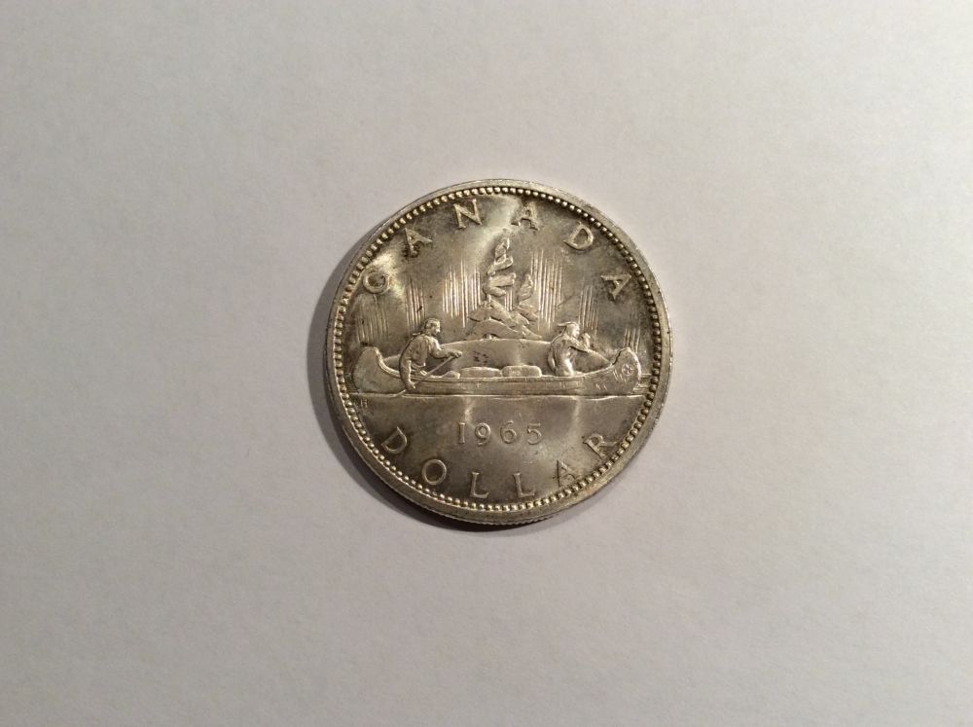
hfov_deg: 56.9
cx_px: 486
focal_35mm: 32
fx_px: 898
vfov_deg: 44.1
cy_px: 364
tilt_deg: -83.2
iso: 64
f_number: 2.4
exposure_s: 1/24
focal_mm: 3.3
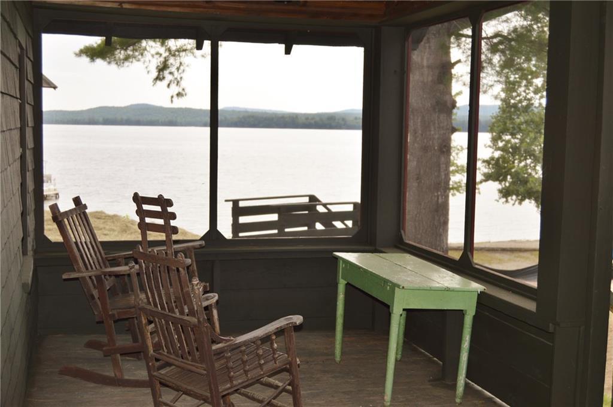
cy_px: 204
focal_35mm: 48
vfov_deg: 28.0
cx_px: 306
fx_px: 816
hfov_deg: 41.2
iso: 100
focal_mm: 32
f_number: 6.3
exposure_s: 1/200
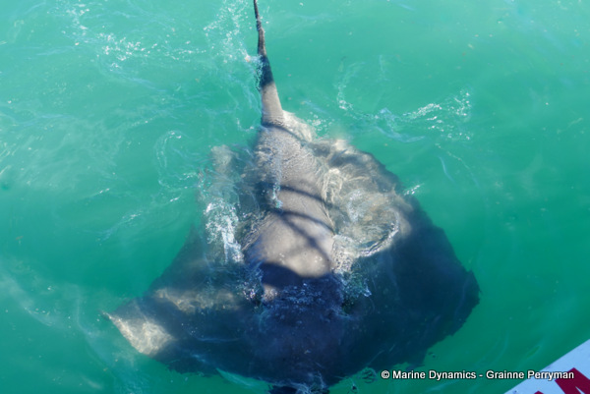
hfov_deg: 41.9
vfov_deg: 28.7
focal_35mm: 47
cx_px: 295
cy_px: 197
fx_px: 771
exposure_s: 1/500
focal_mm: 17.27
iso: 125
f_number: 3.3
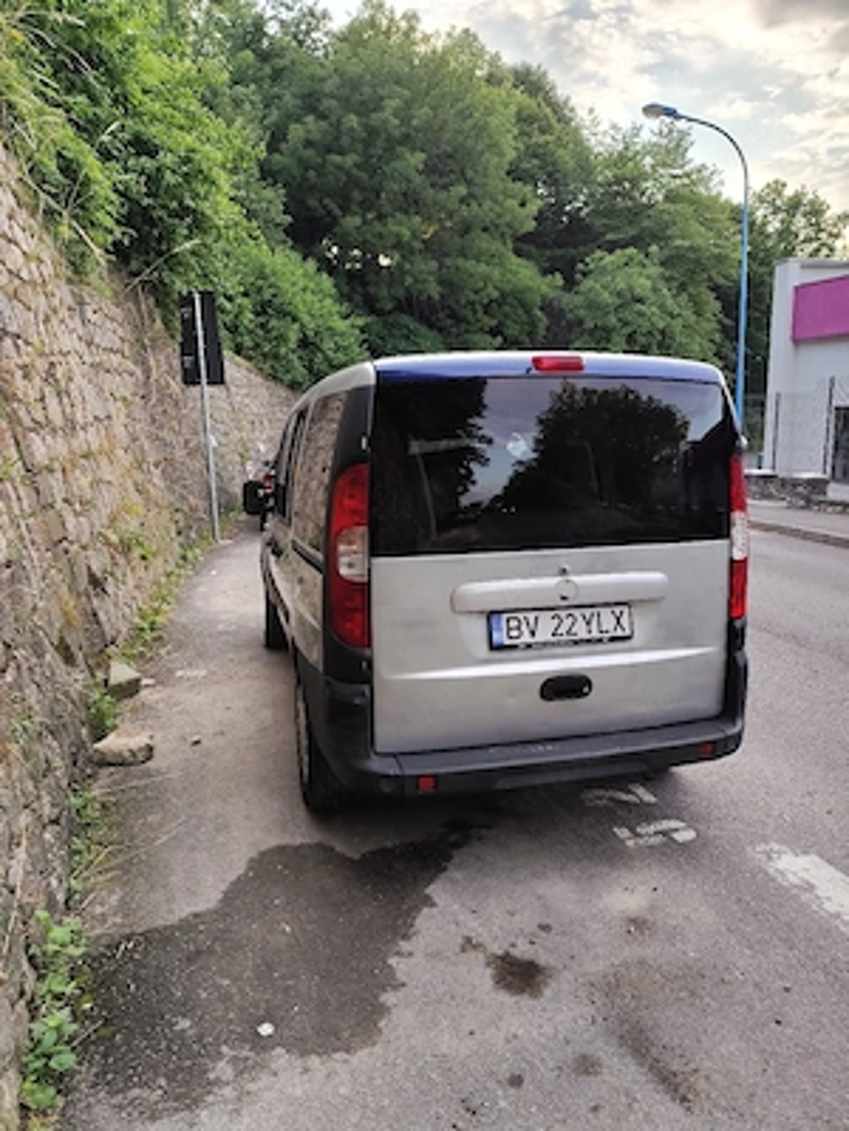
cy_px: 566
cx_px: 424
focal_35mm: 23
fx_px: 752
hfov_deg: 58.9
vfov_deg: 73.9
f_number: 1.65
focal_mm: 6.14
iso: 50
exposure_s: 1/125
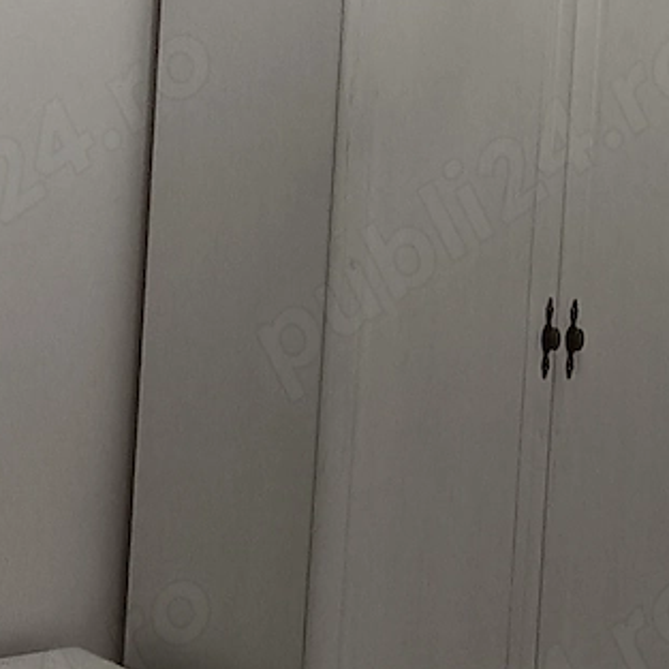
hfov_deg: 25.1
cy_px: 320
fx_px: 1399
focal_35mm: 64
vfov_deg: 26.9
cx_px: 729
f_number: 2.2
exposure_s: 1/50
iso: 368
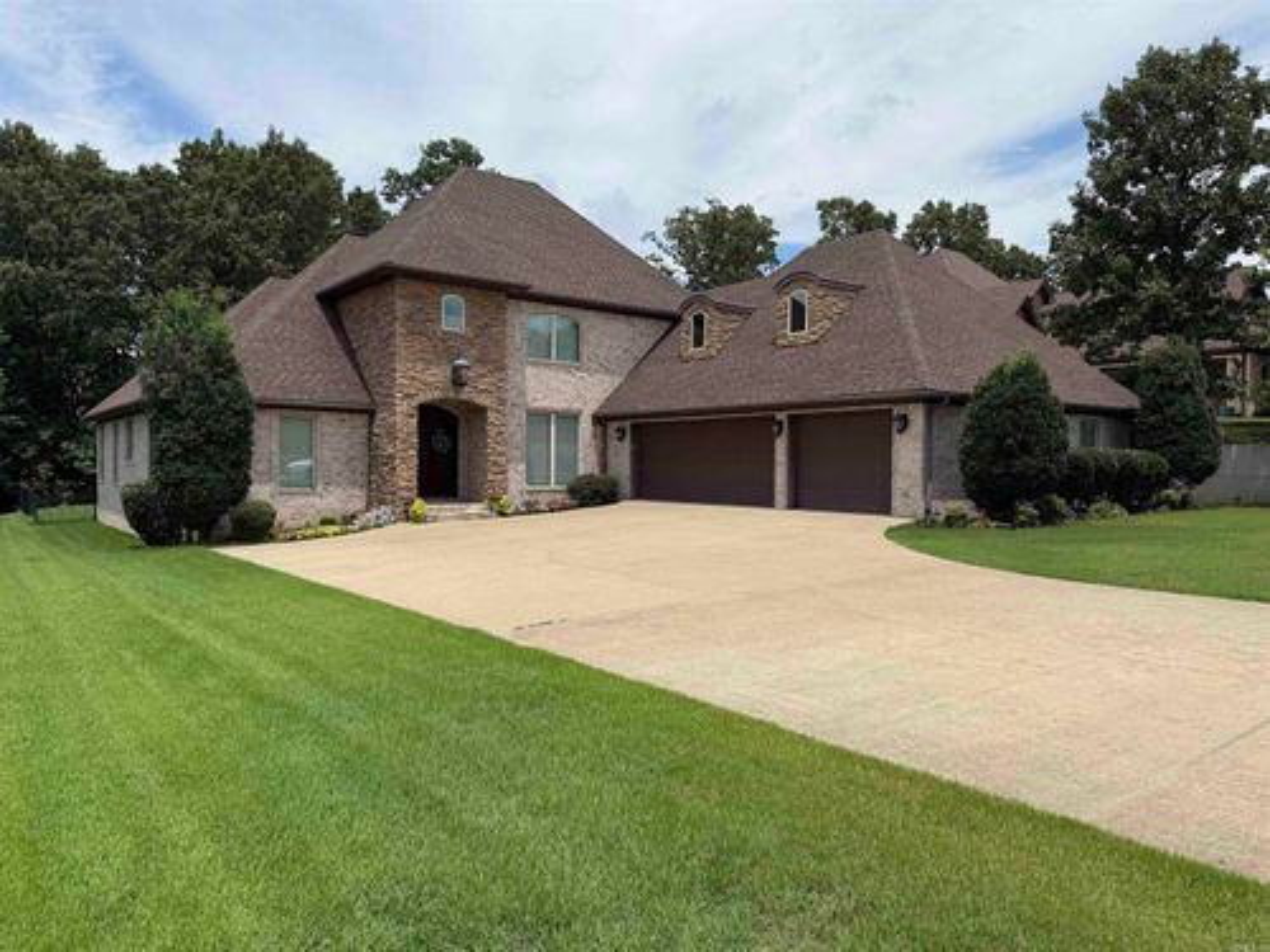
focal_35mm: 24
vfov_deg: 56.8
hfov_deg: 71.6
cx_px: 635
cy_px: 476
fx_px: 881
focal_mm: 6.76
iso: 80
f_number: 1.78
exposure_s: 1/6711
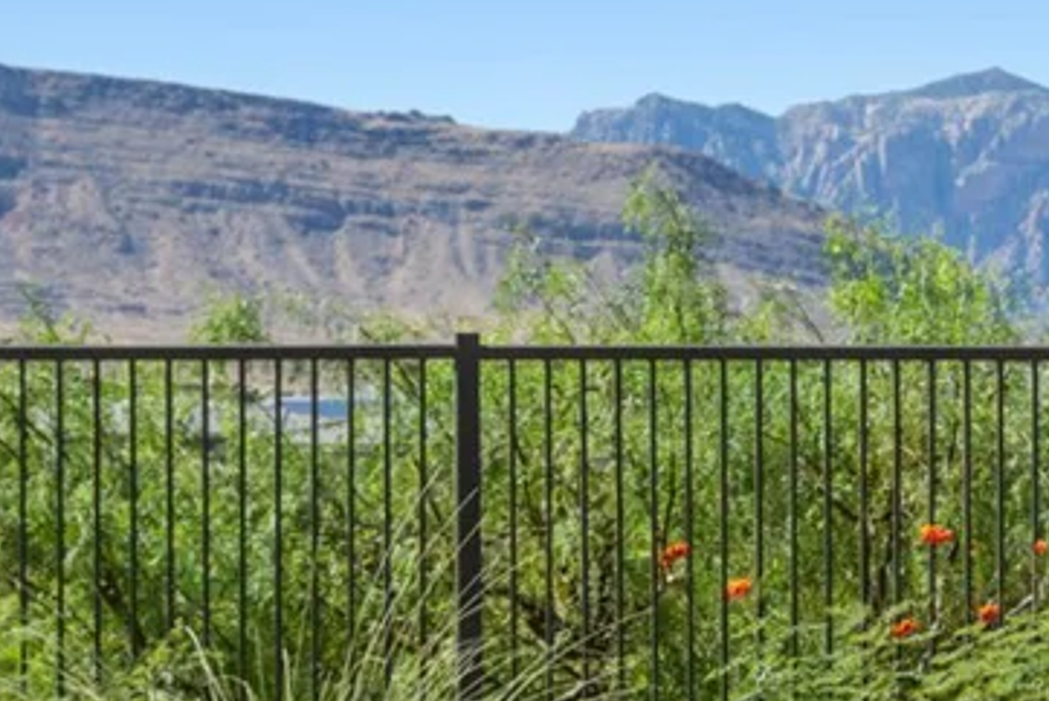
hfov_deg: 11.4
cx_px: 1098
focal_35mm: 178
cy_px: 552
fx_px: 5191
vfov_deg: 7.7
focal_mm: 63
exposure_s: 1/1250
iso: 640
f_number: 8
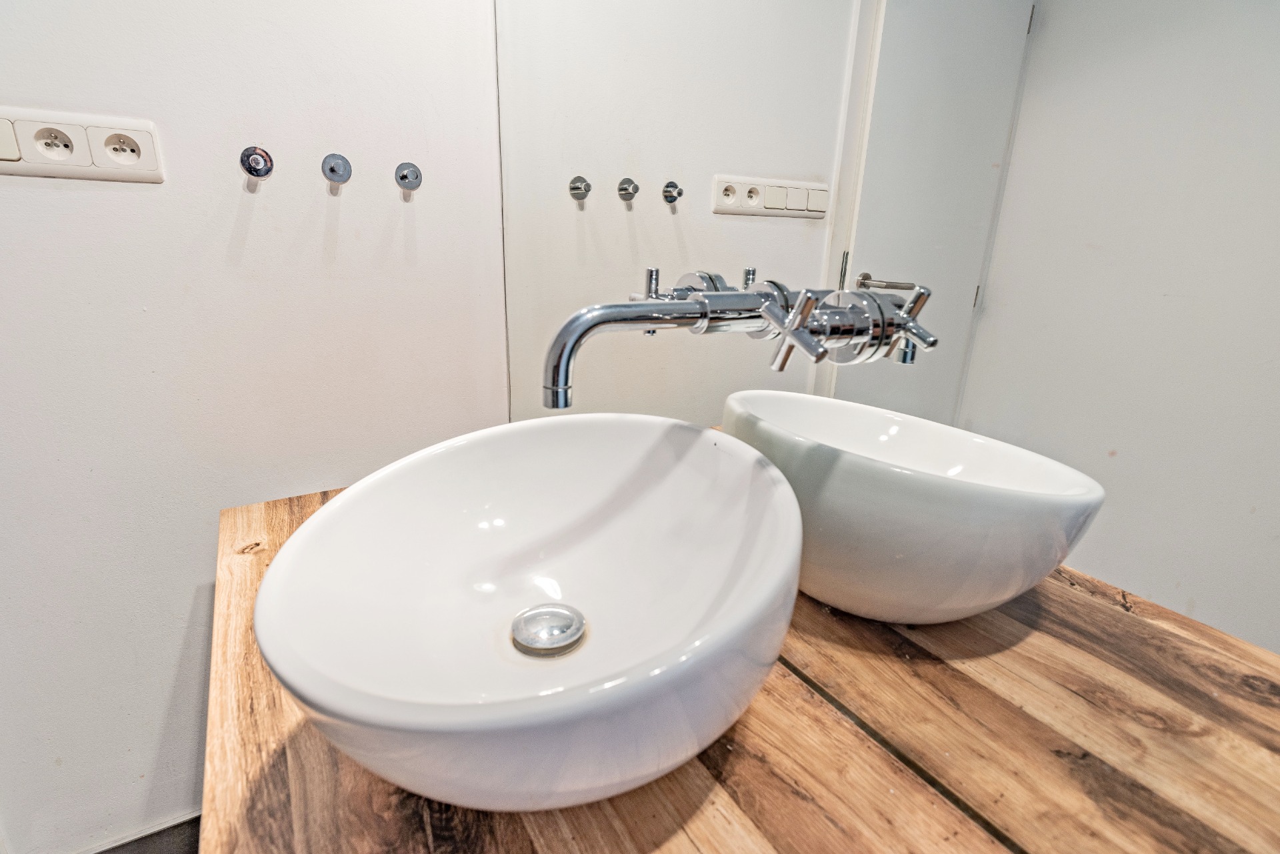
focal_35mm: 17
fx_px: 605
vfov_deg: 70.5
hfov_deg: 93.3
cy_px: 427
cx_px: 640
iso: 100
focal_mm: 17
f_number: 5.6
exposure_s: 1/15
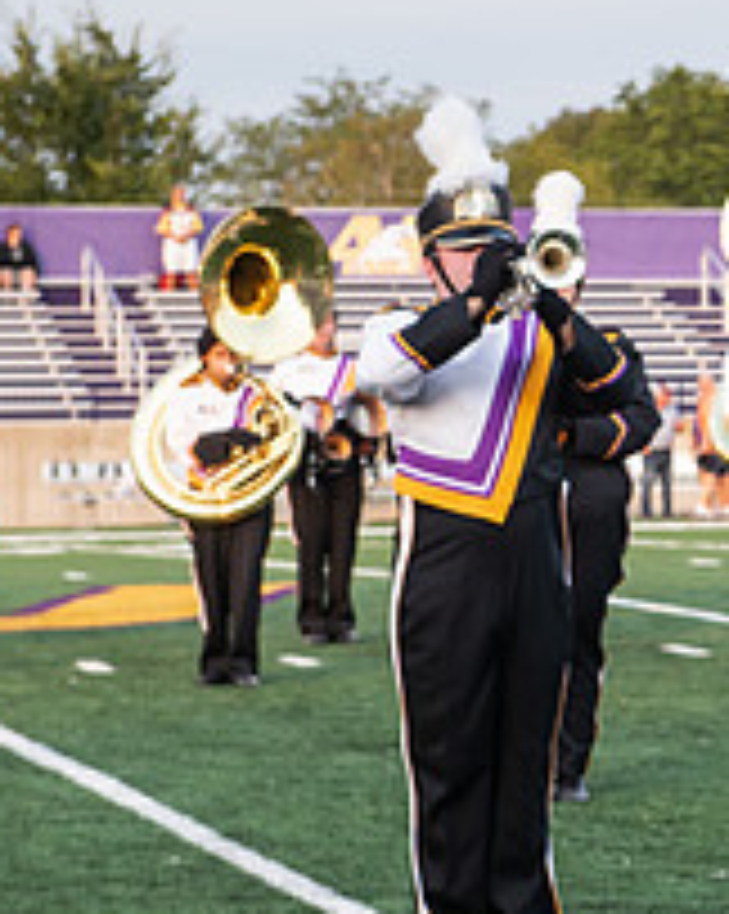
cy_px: 448
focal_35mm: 188
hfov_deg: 8.1
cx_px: 994
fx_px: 5078
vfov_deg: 10.3
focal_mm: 70
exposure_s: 1/250
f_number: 6.3
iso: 500
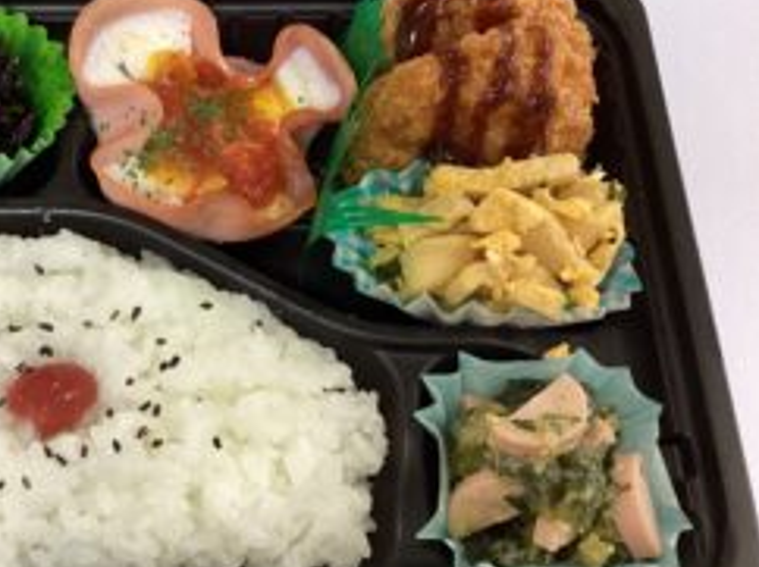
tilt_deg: -66.4
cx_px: 183
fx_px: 1051
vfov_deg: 30.2
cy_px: 296
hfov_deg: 38.6
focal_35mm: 48
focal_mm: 3.3
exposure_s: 1/60
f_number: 2.4
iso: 200
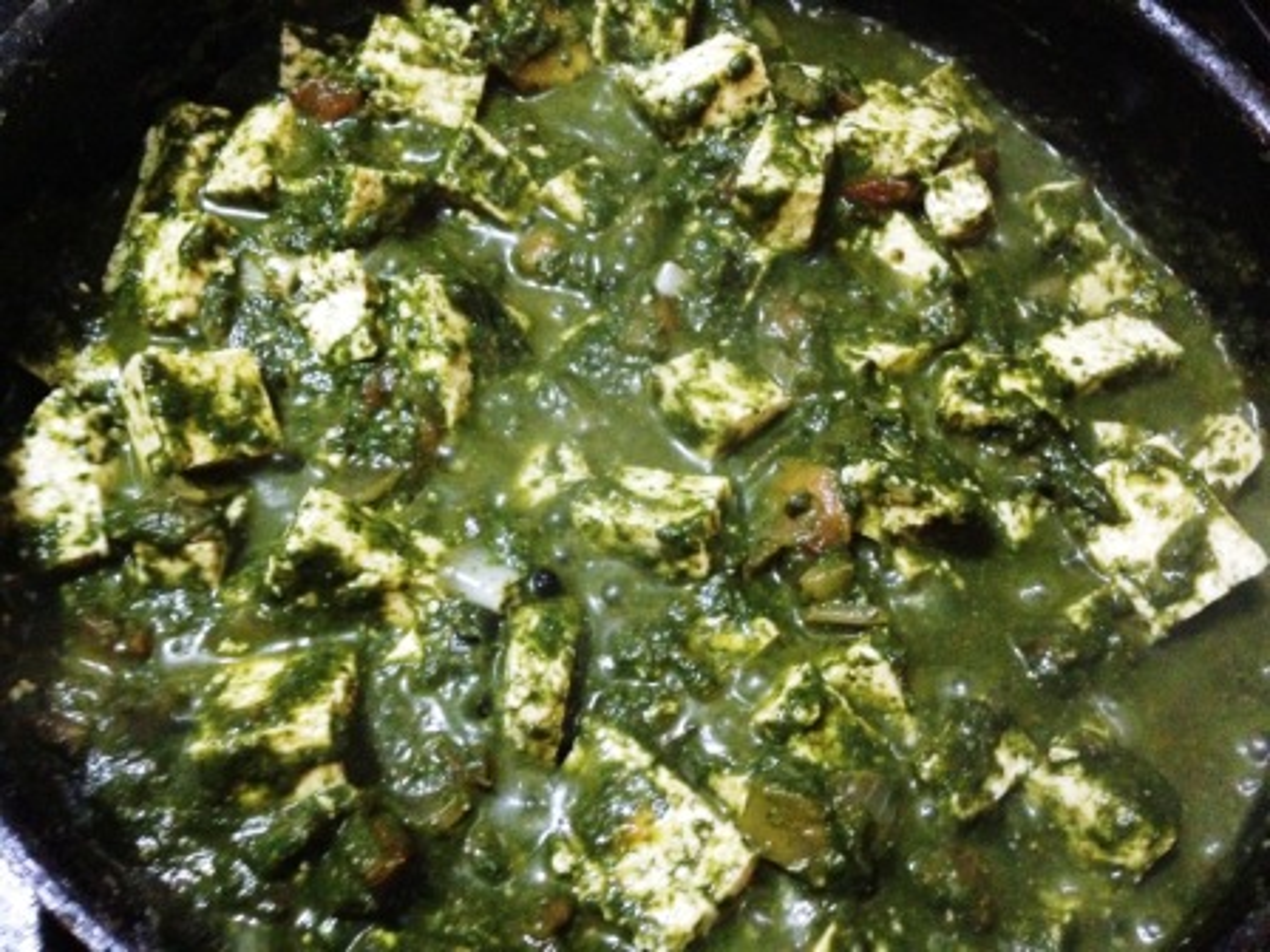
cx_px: 635
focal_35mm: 33
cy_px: 476
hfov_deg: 55.4
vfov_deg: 42.9
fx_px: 1211
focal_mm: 4.12
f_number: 2.4
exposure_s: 1/15
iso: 640
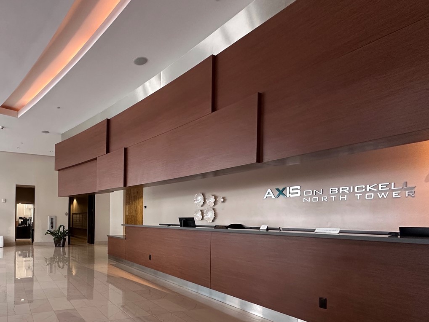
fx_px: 273
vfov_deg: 59.4
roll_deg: -1.2
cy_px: 219
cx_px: 107
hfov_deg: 71.2
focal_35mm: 22
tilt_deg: +0.2
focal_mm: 2.22
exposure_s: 1/60
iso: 250
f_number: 2.2
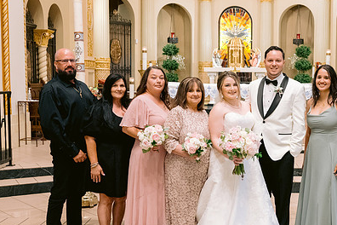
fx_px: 524
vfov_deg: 24.2
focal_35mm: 56
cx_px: 244
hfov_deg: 35.0
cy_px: 125
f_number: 4
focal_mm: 35
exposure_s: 1/100
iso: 1600
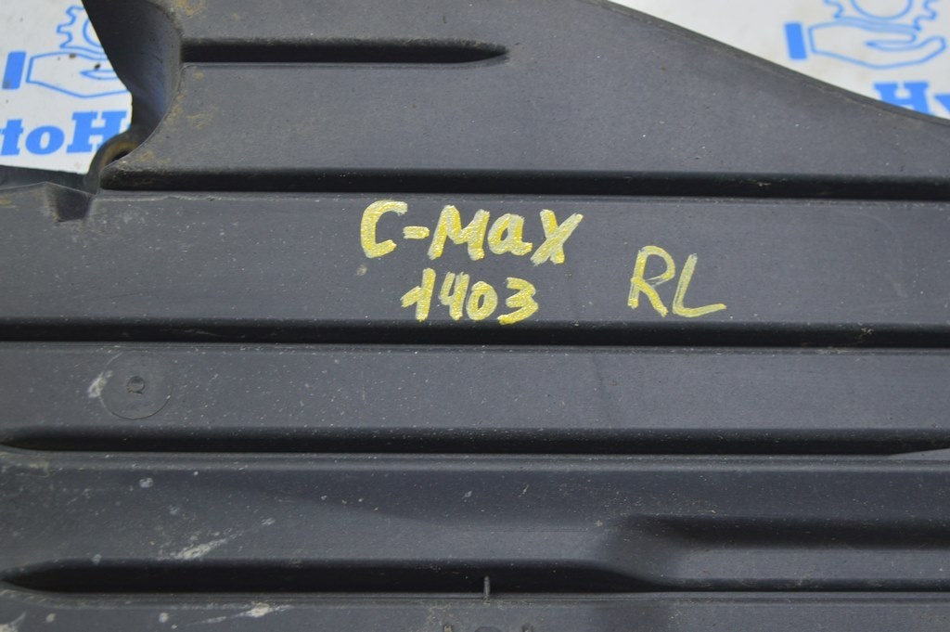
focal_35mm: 63
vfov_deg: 21.5
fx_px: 1661
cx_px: 475
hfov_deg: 31.9
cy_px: 316
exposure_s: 1/20
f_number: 5.6
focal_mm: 42
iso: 400
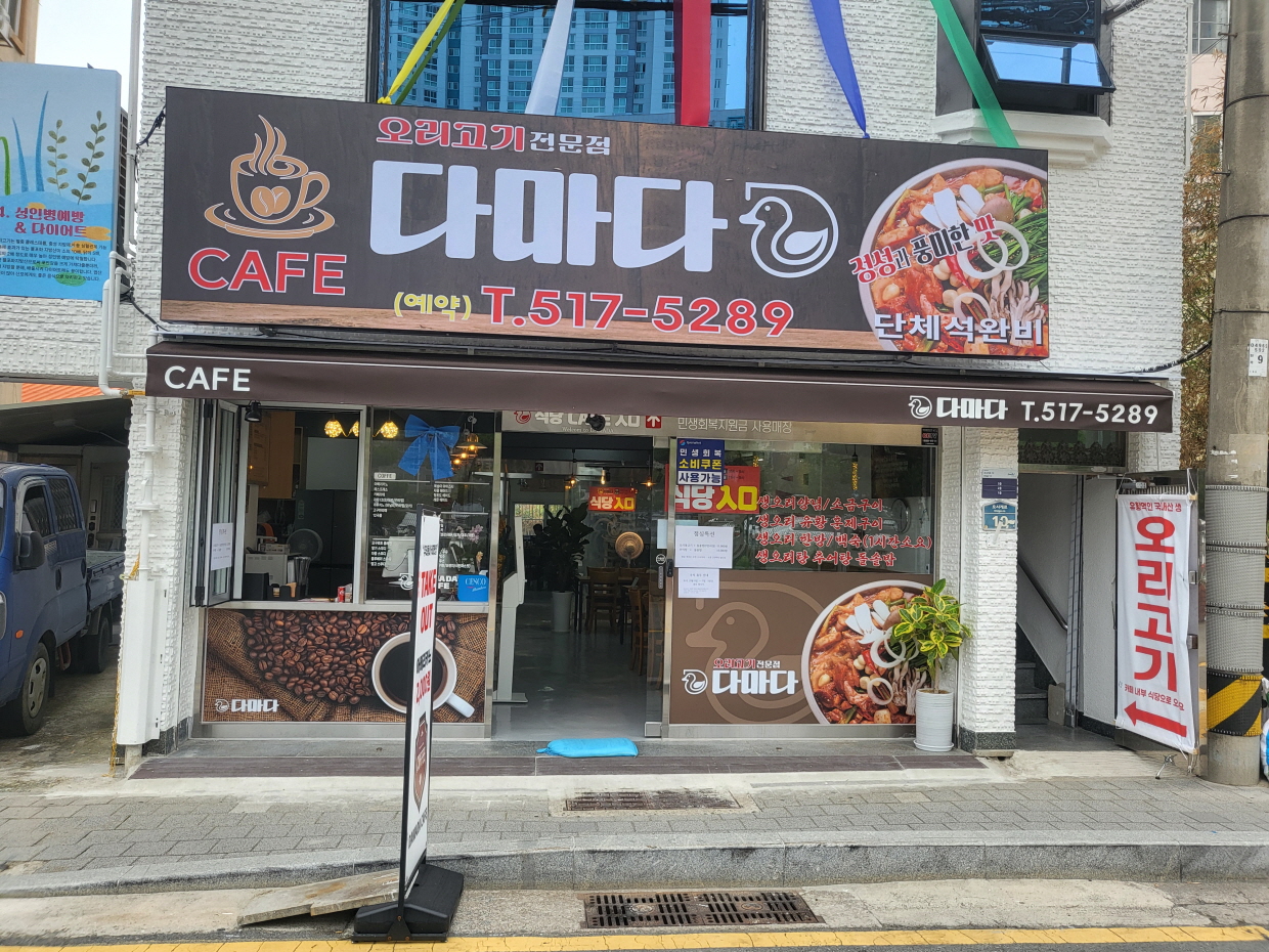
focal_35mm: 26
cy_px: 476
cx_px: 634
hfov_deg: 67.3
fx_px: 953
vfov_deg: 53.1
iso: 50
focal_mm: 4.25
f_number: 1.8
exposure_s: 1/641
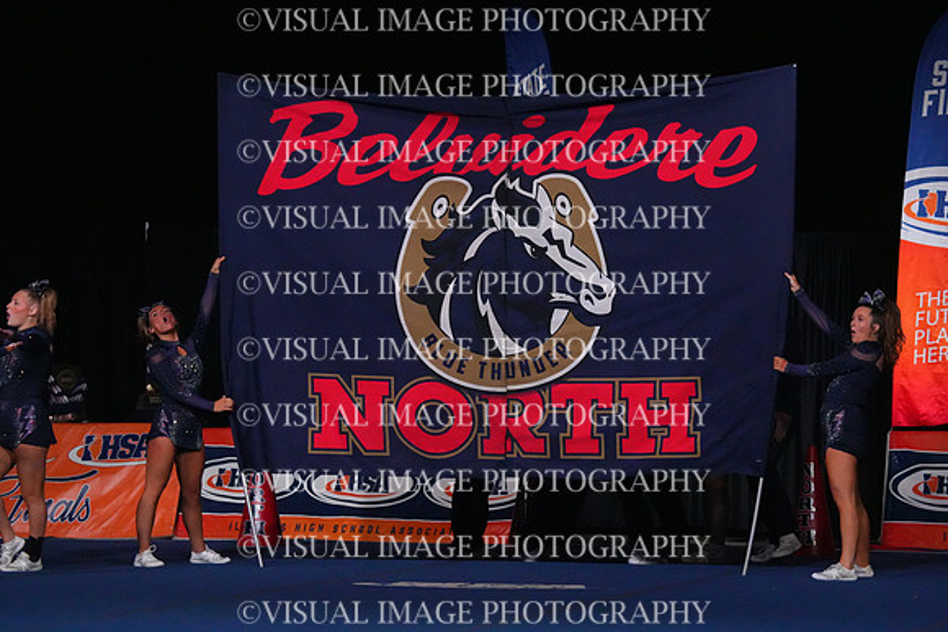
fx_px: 4478
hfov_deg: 12.1
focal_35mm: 170
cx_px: 474
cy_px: 316
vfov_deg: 8.1
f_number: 5.6
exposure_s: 1/1250
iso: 16000
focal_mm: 170
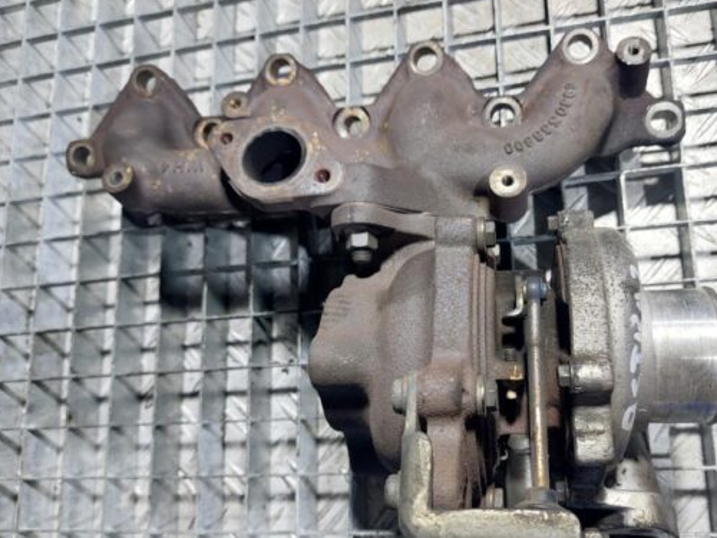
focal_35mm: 30
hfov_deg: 59.6
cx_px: 420
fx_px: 621
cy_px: 301
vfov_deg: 46.7
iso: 200
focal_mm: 5.23
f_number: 1.8
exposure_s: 1/50
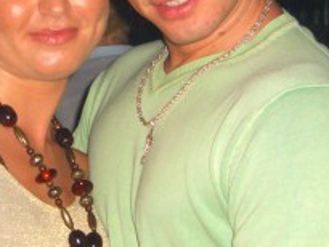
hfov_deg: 17.6
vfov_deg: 13.4
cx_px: 98
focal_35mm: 111
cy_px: 106
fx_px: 1056
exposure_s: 1/60
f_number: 2.8
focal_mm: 7.9
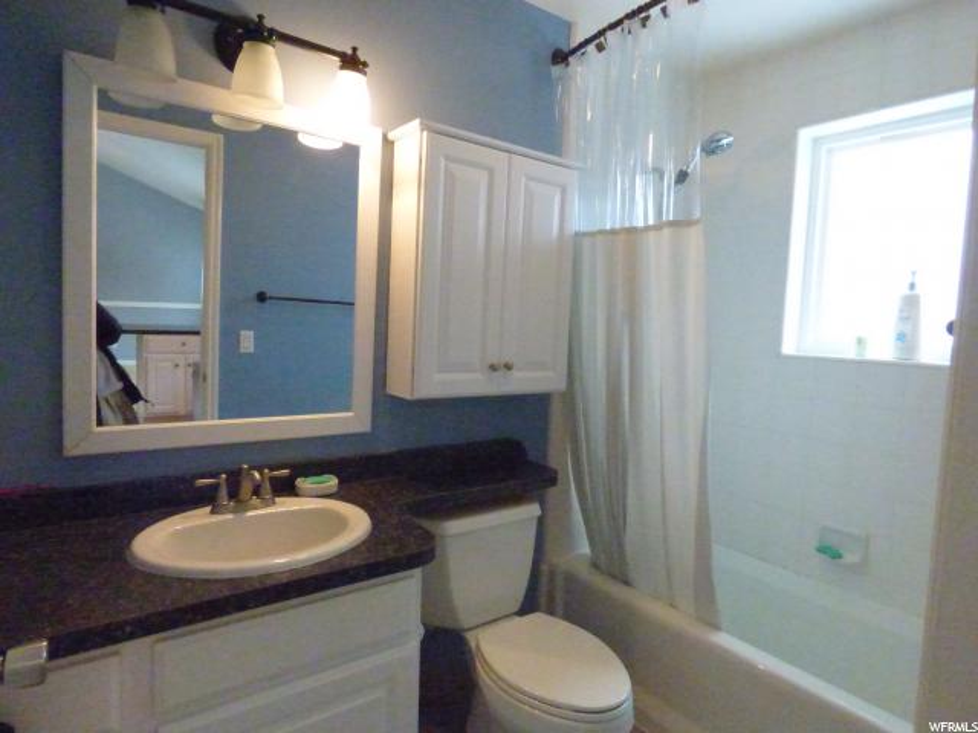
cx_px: 489
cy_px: 366
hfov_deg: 81.7
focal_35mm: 20
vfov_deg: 66.0
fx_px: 565
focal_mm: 3.58
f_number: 4.5
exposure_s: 1/160
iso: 3200
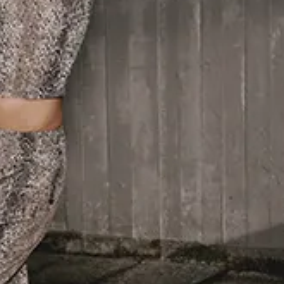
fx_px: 1188
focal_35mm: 128
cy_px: 159
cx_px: -81
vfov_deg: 13.6
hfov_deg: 13.2
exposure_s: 1/160
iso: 100
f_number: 8
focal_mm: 34
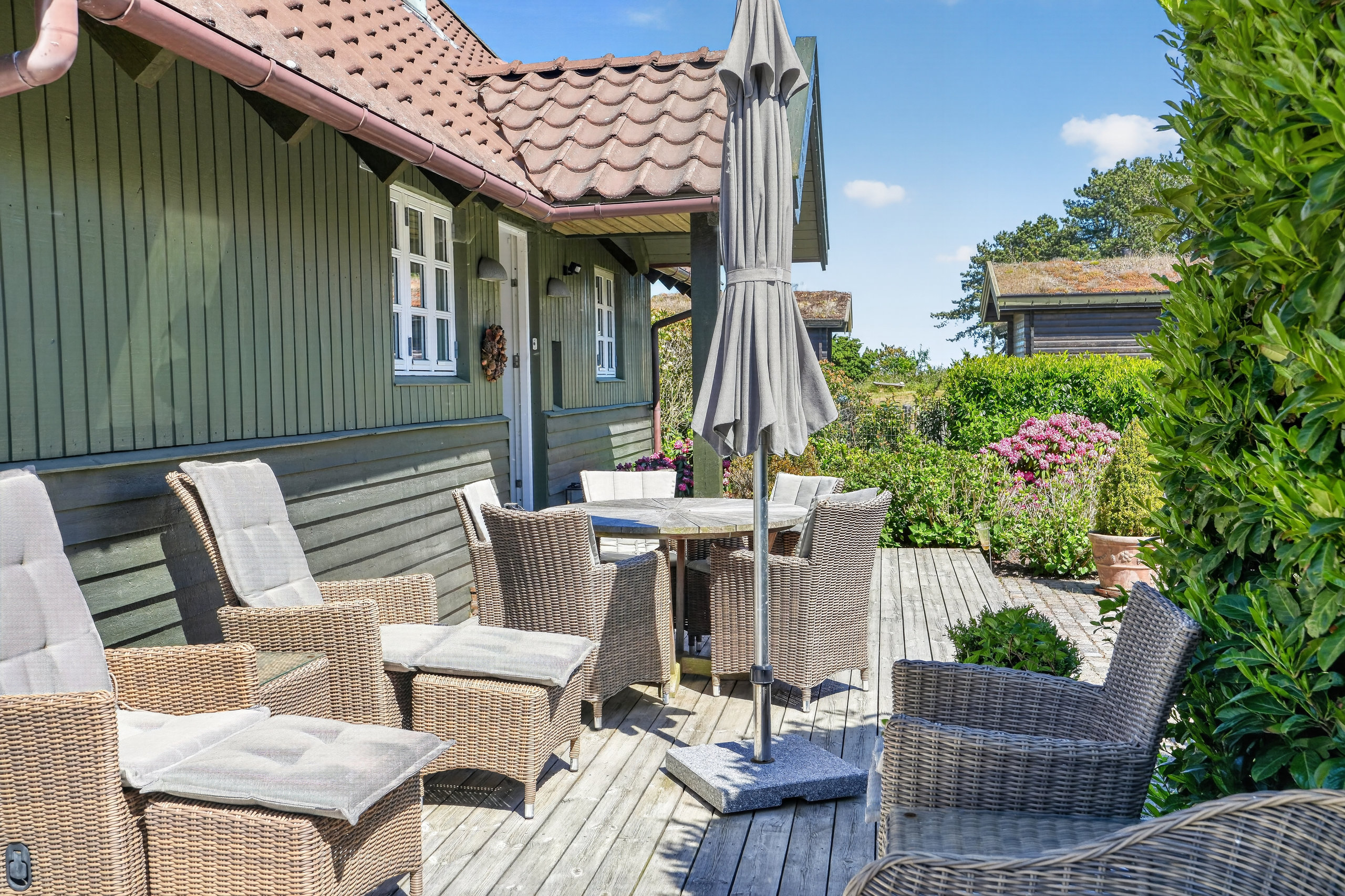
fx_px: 1307
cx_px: 672
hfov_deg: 54.4
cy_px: 448
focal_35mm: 35
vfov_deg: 37.8
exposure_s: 1/125
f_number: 8
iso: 400
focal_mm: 35
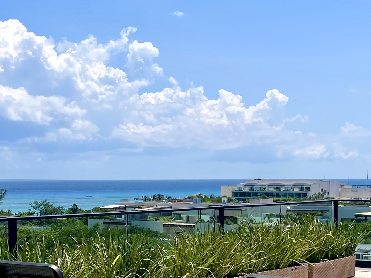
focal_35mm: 76
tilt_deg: -4.6
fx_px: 815
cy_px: 236
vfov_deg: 19.1
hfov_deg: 25.6
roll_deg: +0.0
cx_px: 137
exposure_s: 1/6993
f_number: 1.6
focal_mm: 5.1
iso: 32
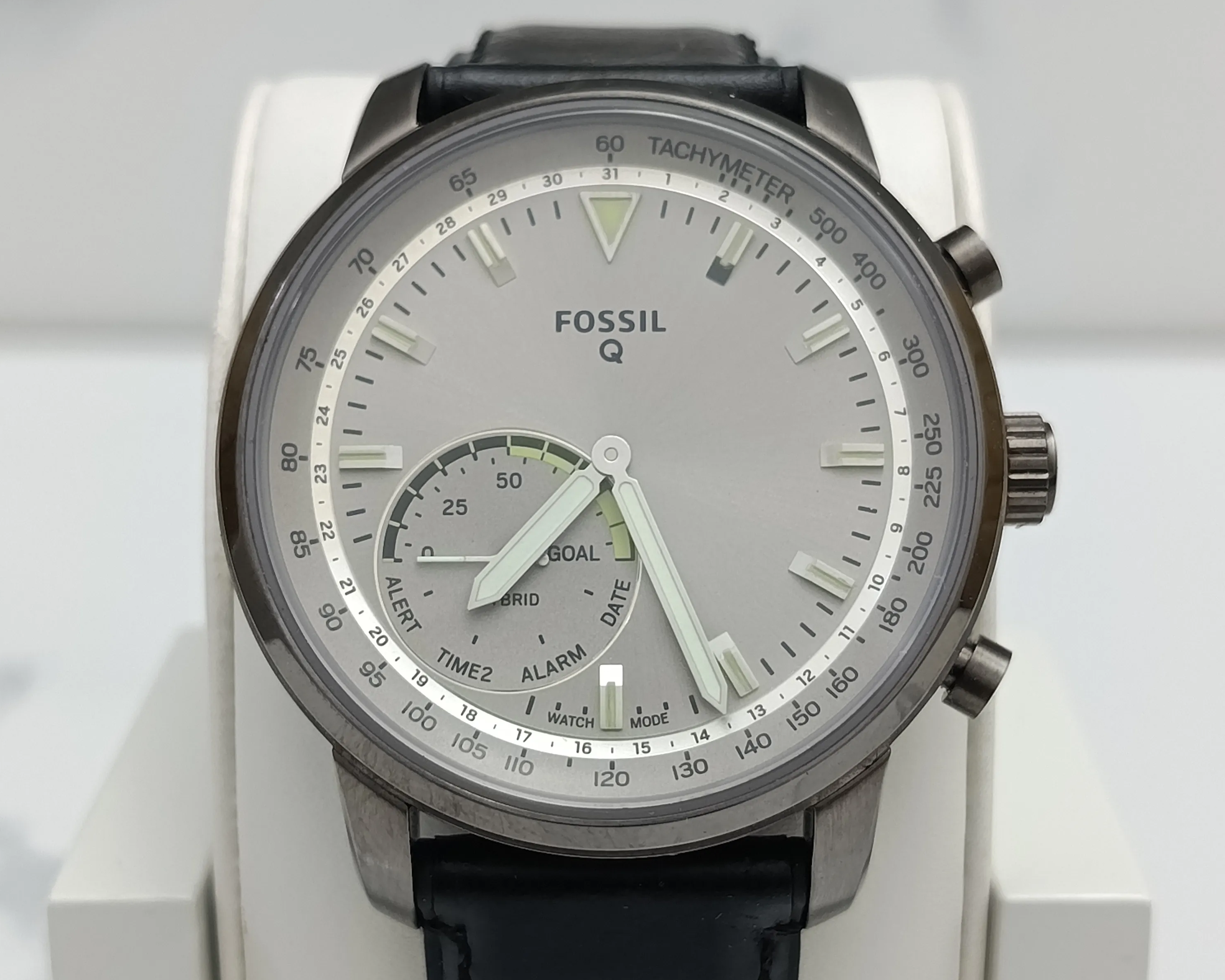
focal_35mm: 63
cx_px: 615
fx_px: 2284
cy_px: 532
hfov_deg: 30.0
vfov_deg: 24.2
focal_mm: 5.24
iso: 395
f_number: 1.7
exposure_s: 1/100
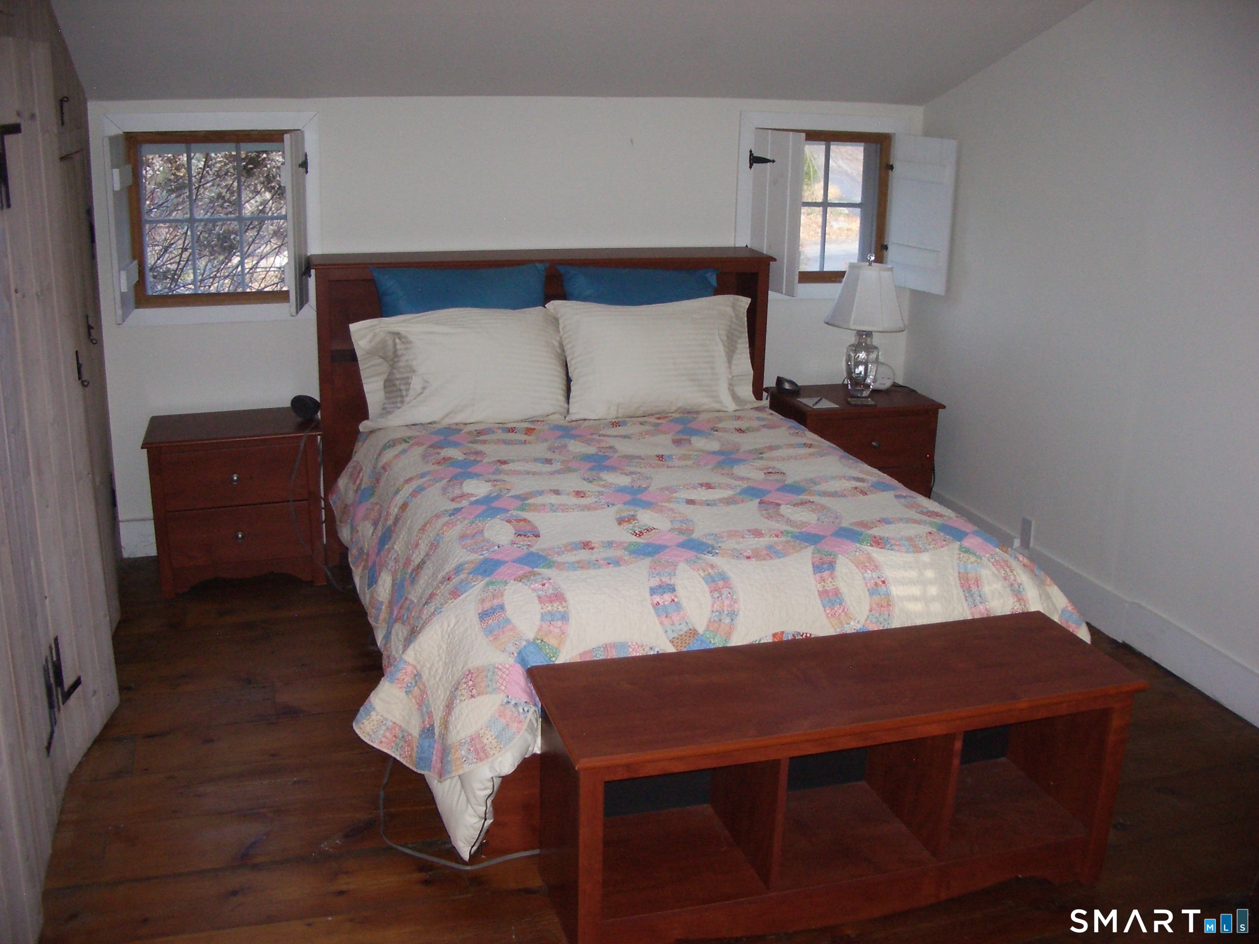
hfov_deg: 52.6
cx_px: 630
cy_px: 472
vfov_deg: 40.7
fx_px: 1273
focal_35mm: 35
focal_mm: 5.8
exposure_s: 1/60
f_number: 2.6
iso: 200
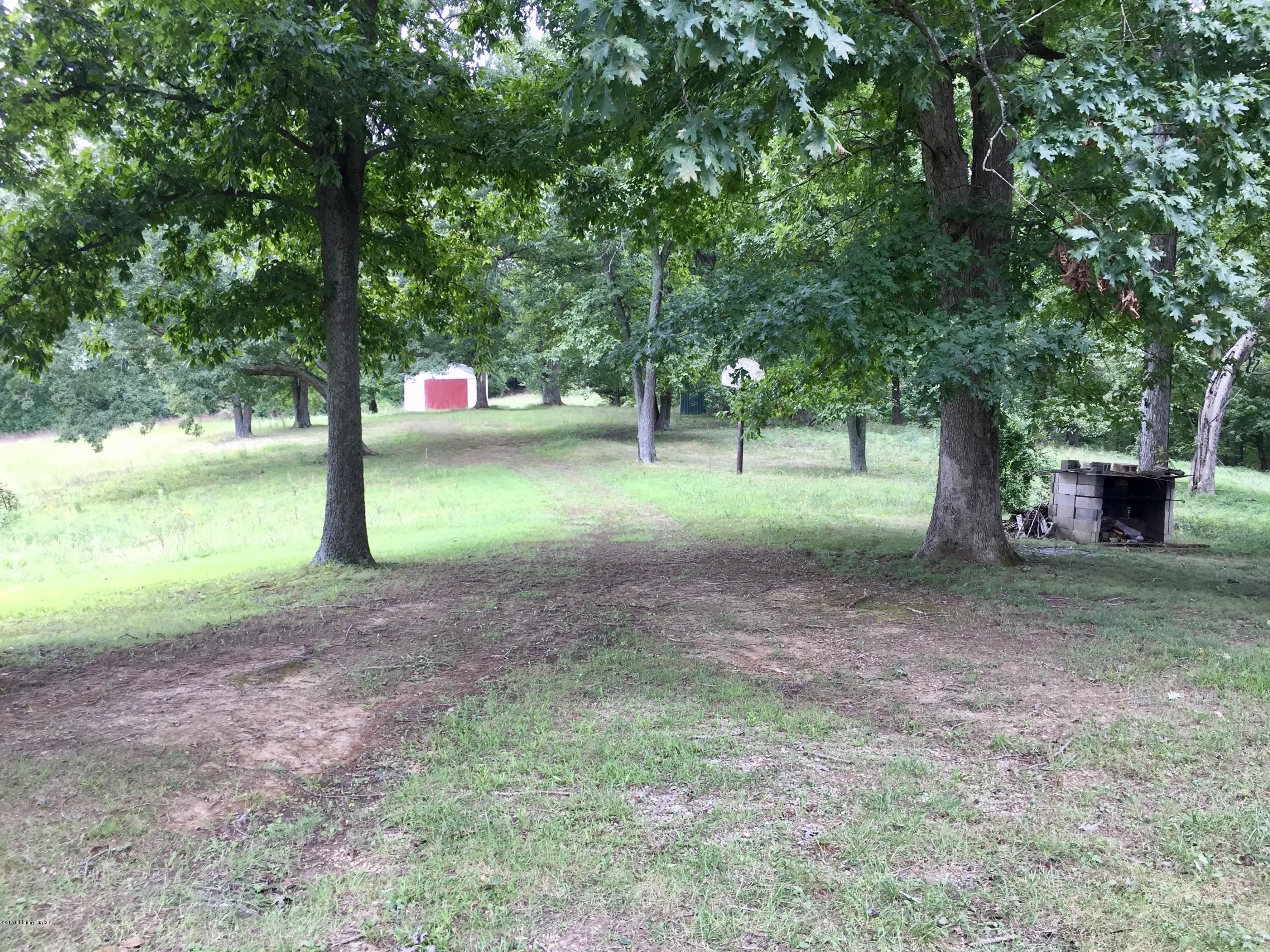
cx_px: 635
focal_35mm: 29
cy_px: 476
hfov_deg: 61.7
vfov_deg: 48.2
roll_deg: -0.4
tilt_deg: -3.3
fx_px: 1064
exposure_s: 1/120
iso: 40
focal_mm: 4.15
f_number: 2.2
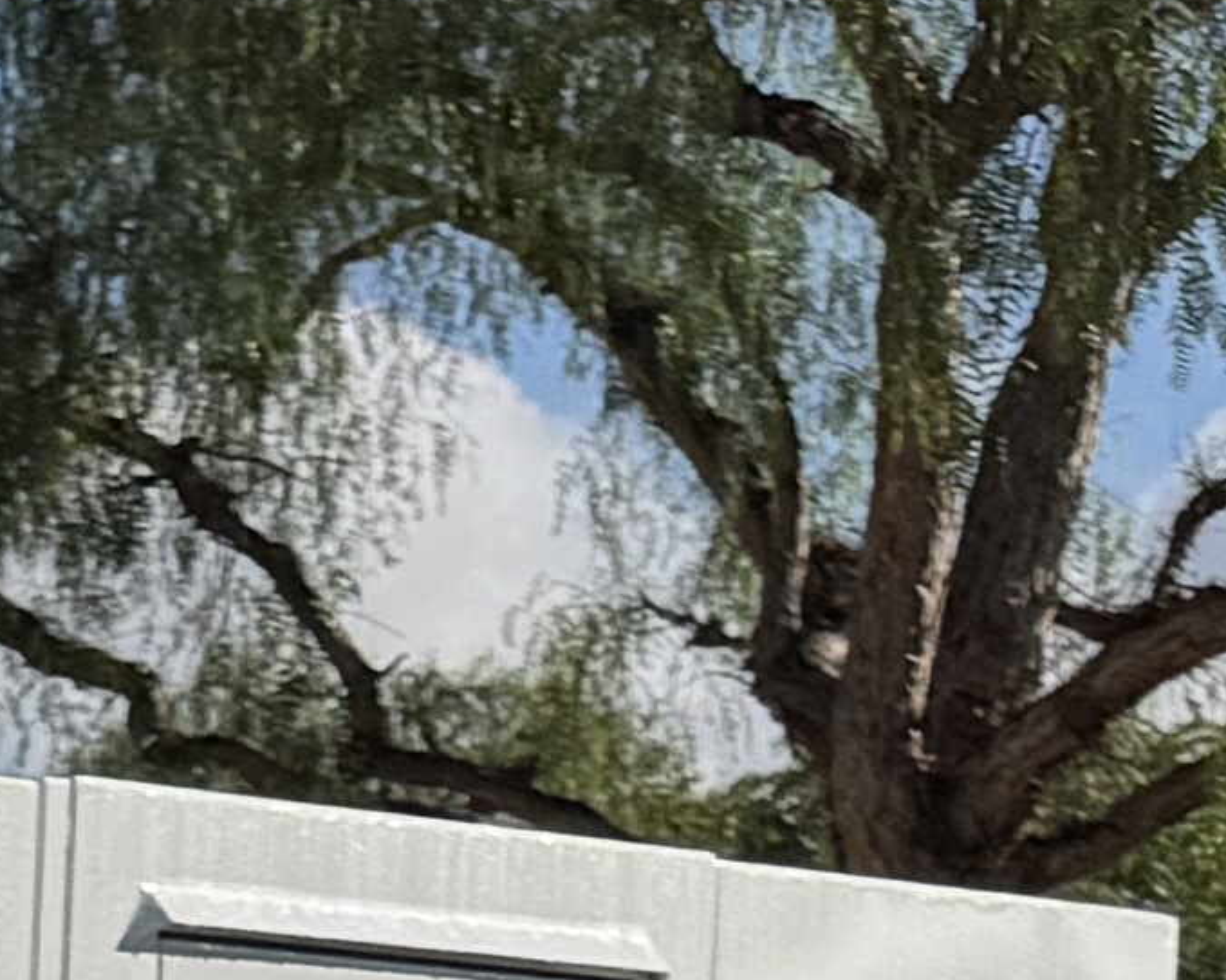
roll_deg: -1.9
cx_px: -3205
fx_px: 7147
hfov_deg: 7.6
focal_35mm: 197
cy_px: 2337
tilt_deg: -5.4
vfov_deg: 7.4
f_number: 1.78
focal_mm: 6.76
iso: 80
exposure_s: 1/7092
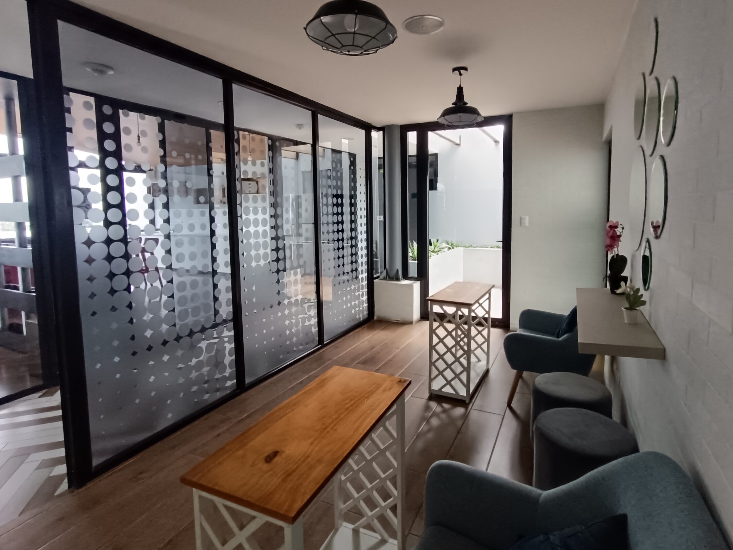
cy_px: 245
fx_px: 402
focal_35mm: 19
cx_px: 394
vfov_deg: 68.5
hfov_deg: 84.5
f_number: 2.2
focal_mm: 1.66
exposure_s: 1/50
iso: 367
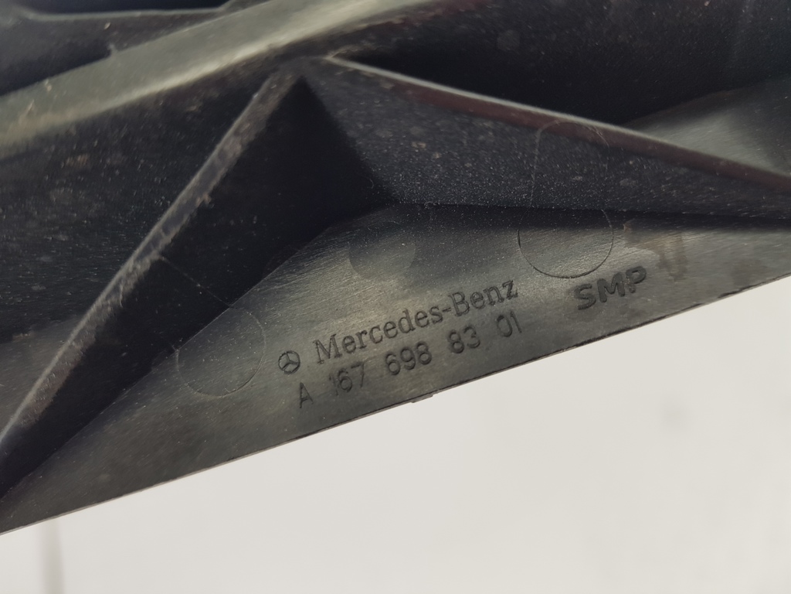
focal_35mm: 26
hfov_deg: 67.3
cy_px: 297
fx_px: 594
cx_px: 396
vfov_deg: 53.1
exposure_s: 1/100
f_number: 1.7
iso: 64
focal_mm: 4.2
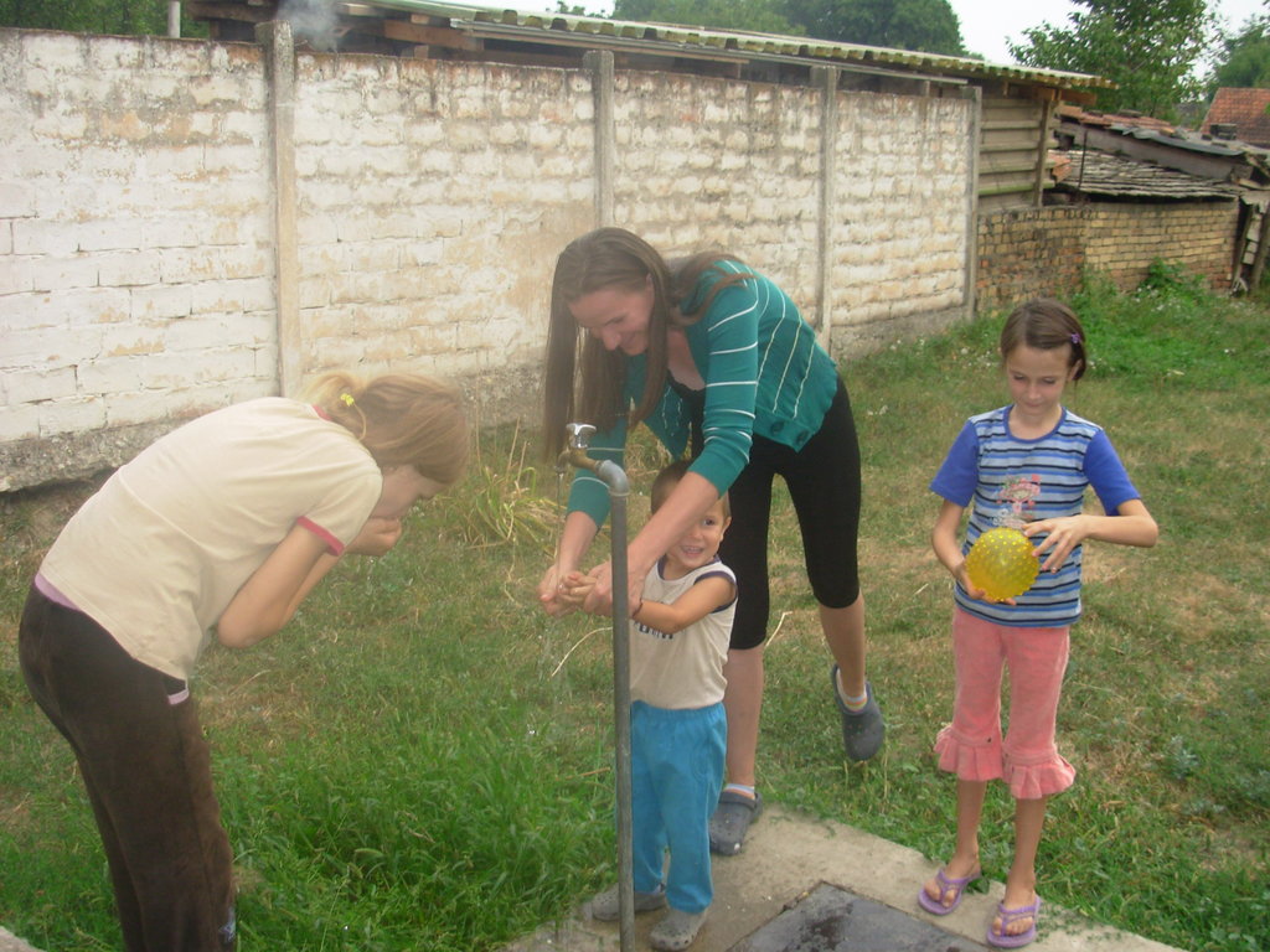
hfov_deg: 49.0
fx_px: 1394
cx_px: 635
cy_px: 476
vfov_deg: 37.7
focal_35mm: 38
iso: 50
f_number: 2.9
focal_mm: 6.3
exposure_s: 1/78.3
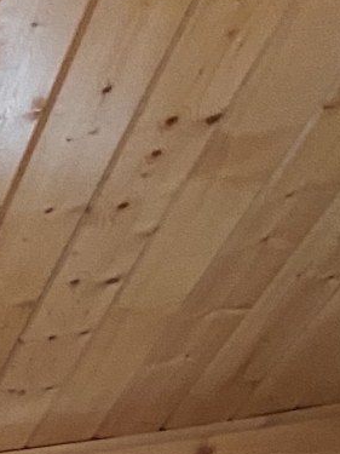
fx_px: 1939
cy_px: 1162
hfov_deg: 8.8
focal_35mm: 148
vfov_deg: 10.9
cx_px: -565
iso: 500
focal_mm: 4.25
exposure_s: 1/45
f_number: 1.8
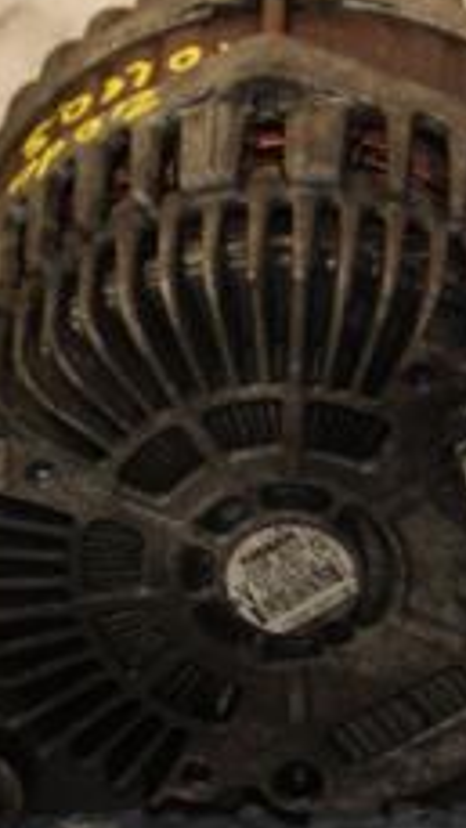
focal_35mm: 239
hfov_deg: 5.1
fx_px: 5244
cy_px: 376
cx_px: 242
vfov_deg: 9.0
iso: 800
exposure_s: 1/200
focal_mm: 58
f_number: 5.3
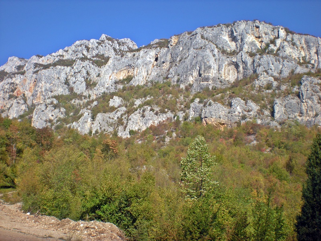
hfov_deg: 49.0
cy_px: 120
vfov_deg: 37.7
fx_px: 352
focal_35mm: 38
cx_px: 160
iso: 64
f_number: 4.6
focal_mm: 6.3
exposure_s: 1/358
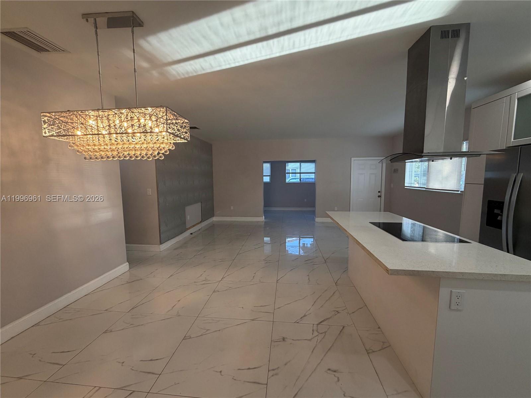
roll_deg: +0.7
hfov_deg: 102.1
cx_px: 266
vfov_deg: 85.7
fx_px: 215
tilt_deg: -4.4
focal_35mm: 14
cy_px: 199
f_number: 2.2
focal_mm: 2.22
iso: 200
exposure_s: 1/120
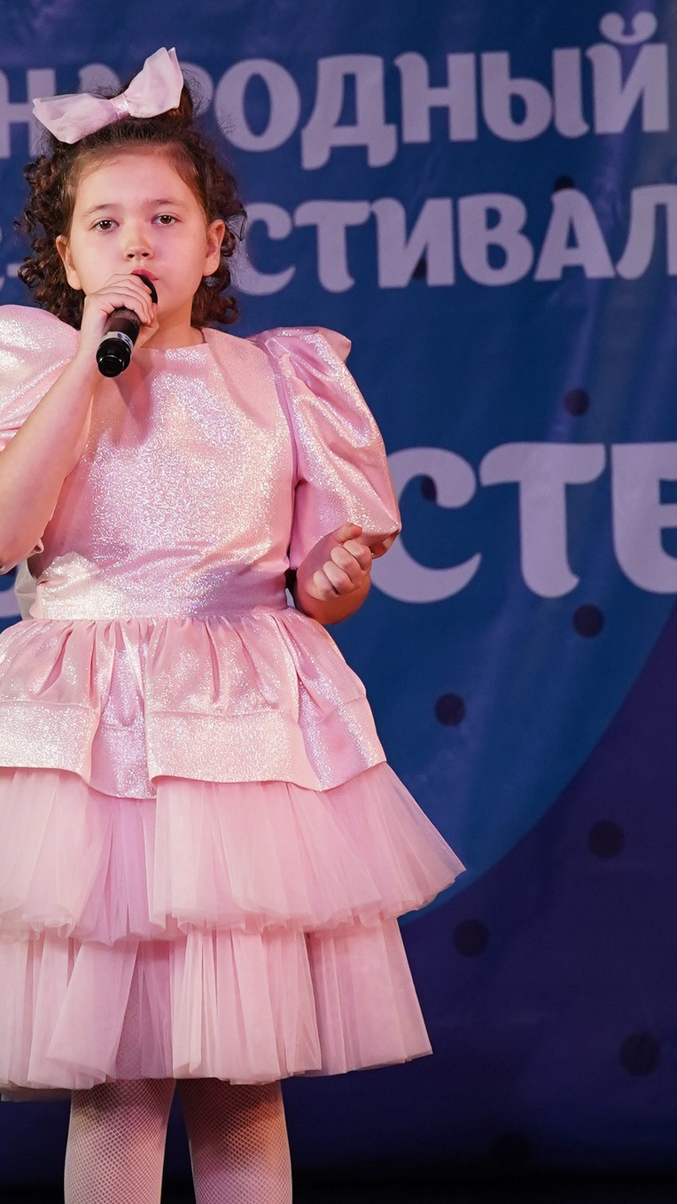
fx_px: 14176
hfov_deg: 2.7
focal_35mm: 444
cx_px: 139
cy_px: 395
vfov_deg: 4.9
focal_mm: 150
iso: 1600
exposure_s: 1/400
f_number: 4
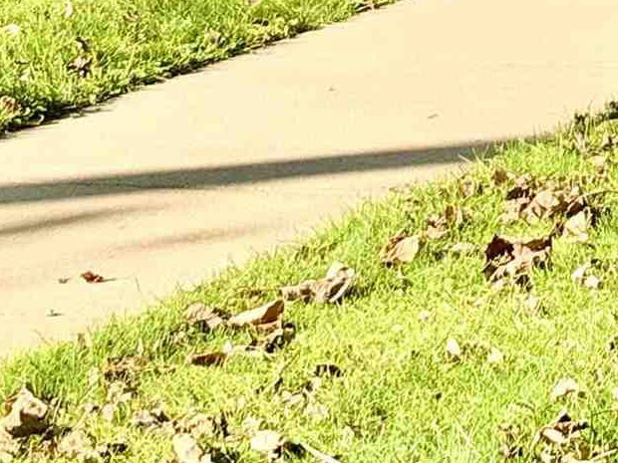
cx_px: 1018
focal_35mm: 238
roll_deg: +0.5
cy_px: -664
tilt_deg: +1.3
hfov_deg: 8.1
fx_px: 4249
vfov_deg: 6.0
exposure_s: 1/2110
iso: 64
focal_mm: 6.93
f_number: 1.8
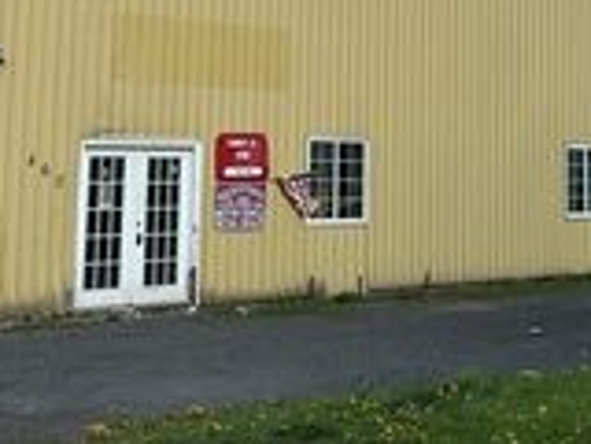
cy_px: -91
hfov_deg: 24.1
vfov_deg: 17.4
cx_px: 318
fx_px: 1383
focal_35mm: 81
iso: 50
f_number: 1.5
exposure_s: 1/4630
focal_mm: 5.7
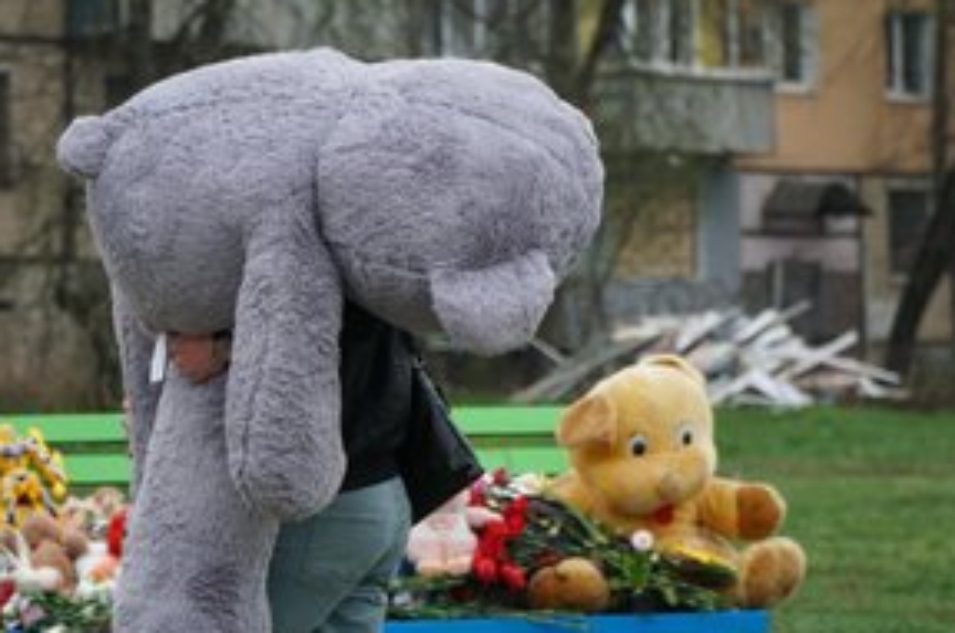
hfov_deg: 12.8
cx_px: 448
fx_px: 4256
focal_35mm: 161
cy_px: 401
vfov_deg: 8.5
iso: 500
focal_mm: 77
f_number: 4
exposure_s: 1/400
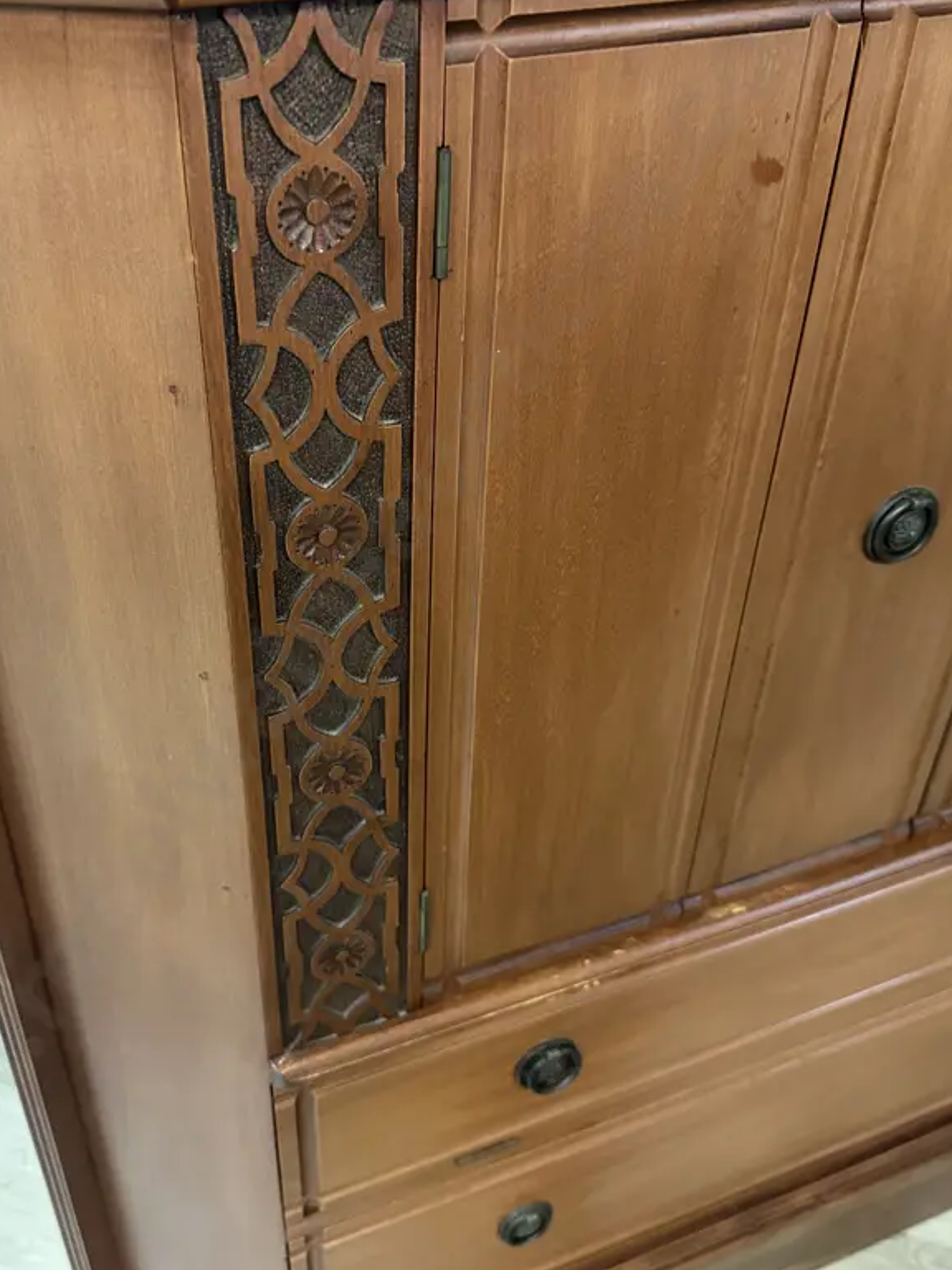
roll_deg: +2.0
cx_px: 349
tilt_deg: -34.7
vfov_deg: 56.8
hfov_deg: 43.8
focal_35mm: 32
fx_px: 1173
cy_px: 590
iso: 640
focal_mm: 6.86
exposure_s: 1/50
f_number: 1.78
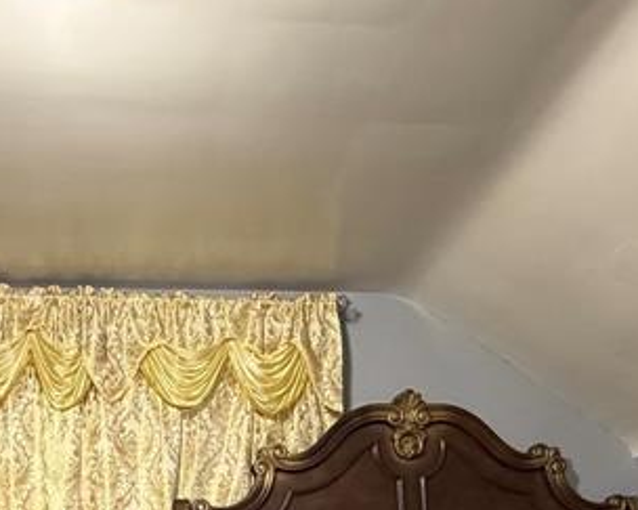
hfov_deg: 40.0
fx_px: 868
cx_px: 229
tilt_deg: +2.7
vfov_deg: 29.0
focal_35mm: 46
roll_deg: +1.8
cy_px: 588
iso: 640
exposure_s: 1/60
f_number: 2.2
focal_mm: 2.22
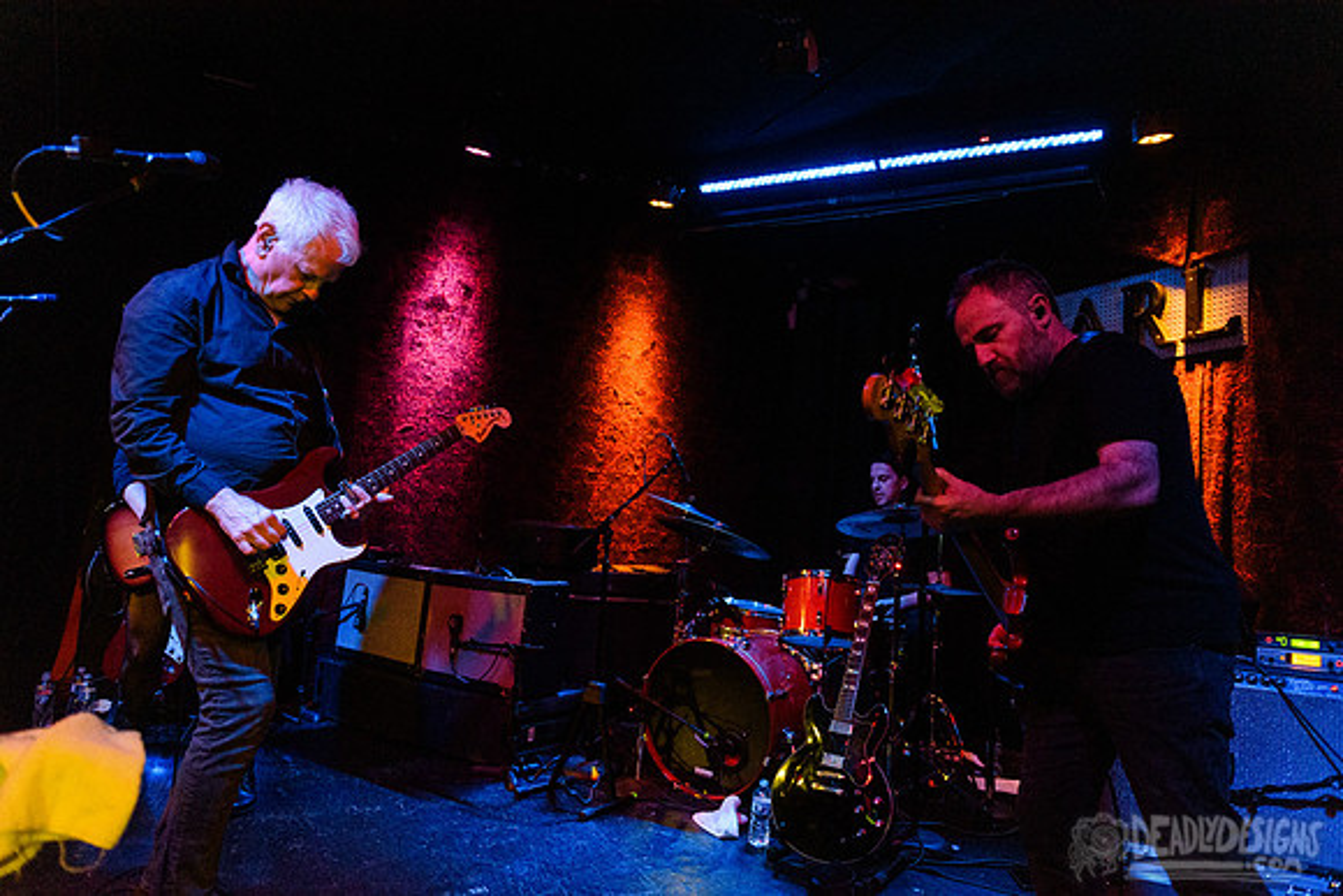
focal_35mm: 24
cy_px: 448
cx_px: 672
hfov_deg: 73.7
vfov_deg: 53.2
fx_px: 896
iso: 2500
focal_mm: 24
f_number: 3.2
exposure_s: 1/125
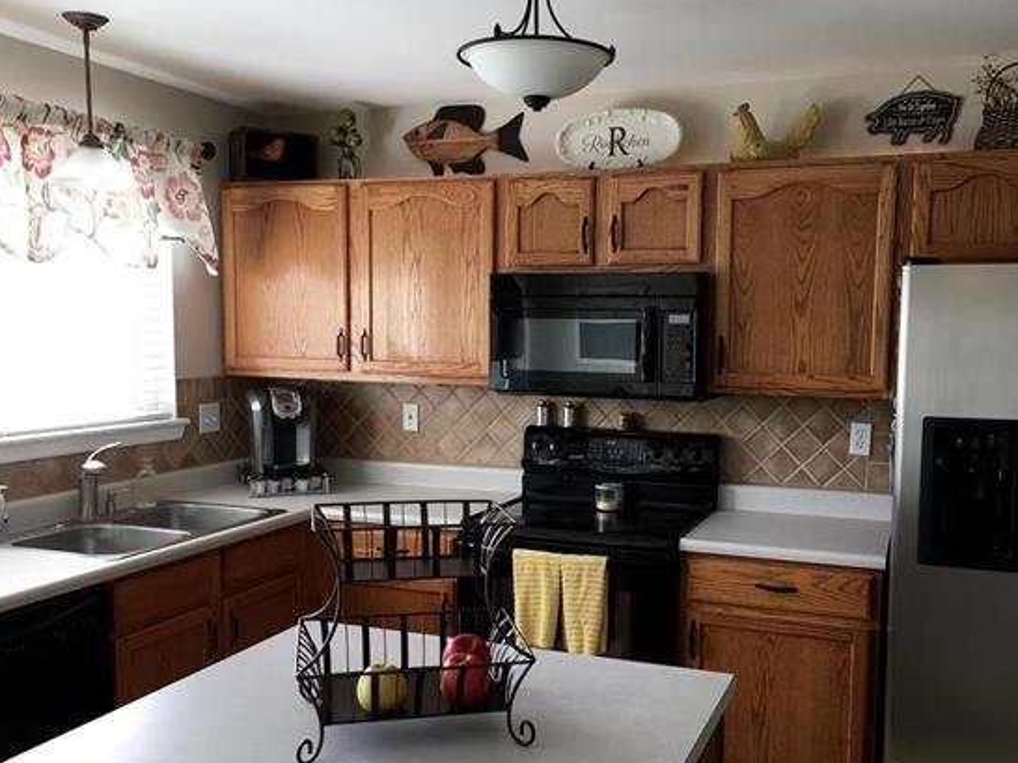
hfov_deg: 53.9
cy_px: 427
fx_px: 999
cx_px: 561
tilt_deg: -6.0
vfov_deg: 41.7
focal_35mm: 34
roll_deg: -0.8
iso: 32
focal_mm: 4.15
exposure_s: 1/60
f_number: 2.2
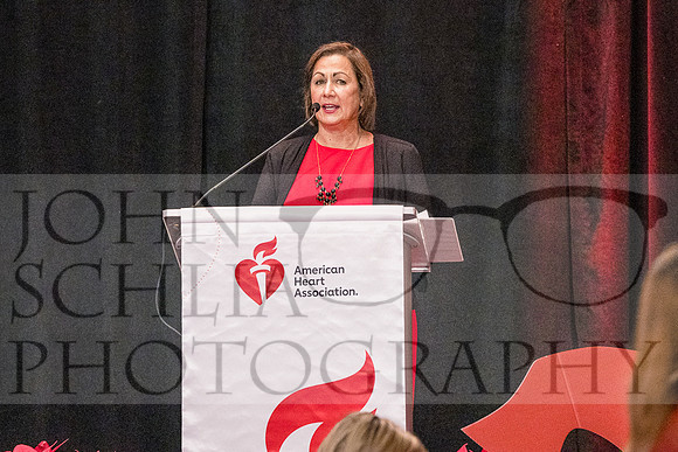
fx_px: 5906
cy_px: 226
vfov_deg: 4.4
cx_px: 339
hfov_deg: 6.6
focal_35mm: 314
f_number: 4.5
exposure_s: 1/100
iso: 6400
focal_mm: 200
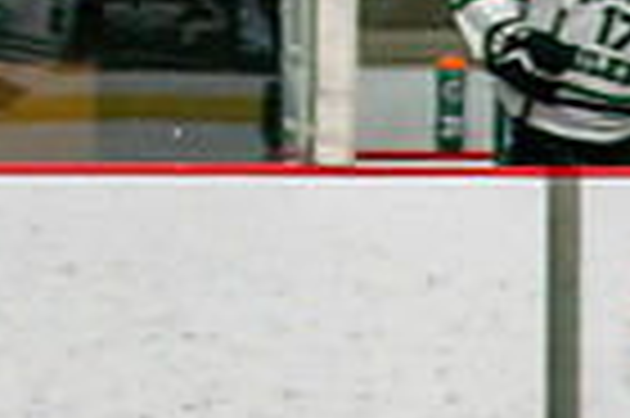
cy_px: 1031
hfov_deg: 3.0
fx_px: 11938
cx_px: 894
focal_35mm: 683
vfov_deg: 2.0
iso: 500
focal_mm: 70
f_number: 3.2
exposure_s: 1/640
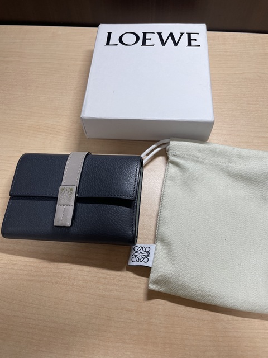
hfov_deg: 53.1
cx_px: 134
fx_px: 268
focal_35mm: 26
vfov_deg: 67.3
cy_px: 179
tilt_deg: -62.1
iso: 64
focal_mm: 4.2
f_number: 1.6
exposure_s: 1/100
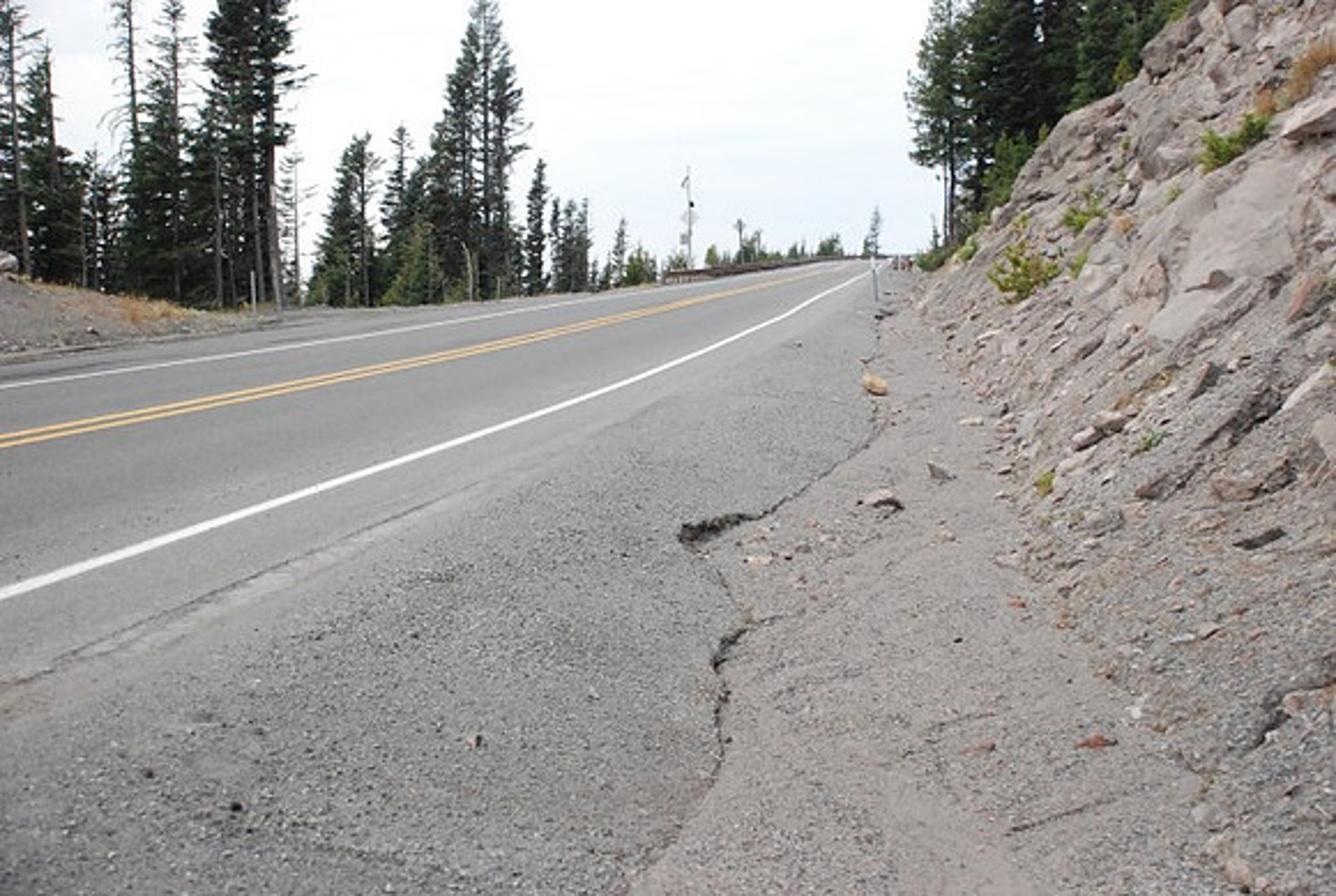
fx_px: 1785
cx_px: 668
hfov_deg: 41.0
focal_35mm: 48
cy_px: 448
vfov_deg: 28.2
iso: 1600
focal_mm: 32
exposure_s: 1/4000
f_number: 4.2
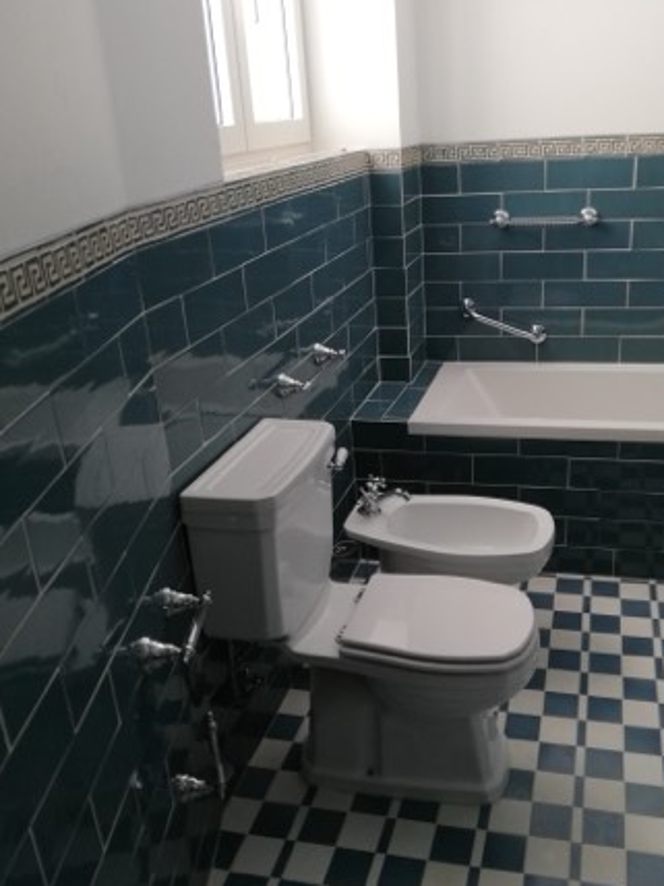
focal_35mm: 34
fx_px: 870
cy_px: 476
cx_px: 401
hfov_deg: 41.6
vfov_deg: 53.9
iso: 125
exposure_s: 1/33.3
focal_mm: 3.81
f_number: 2.2
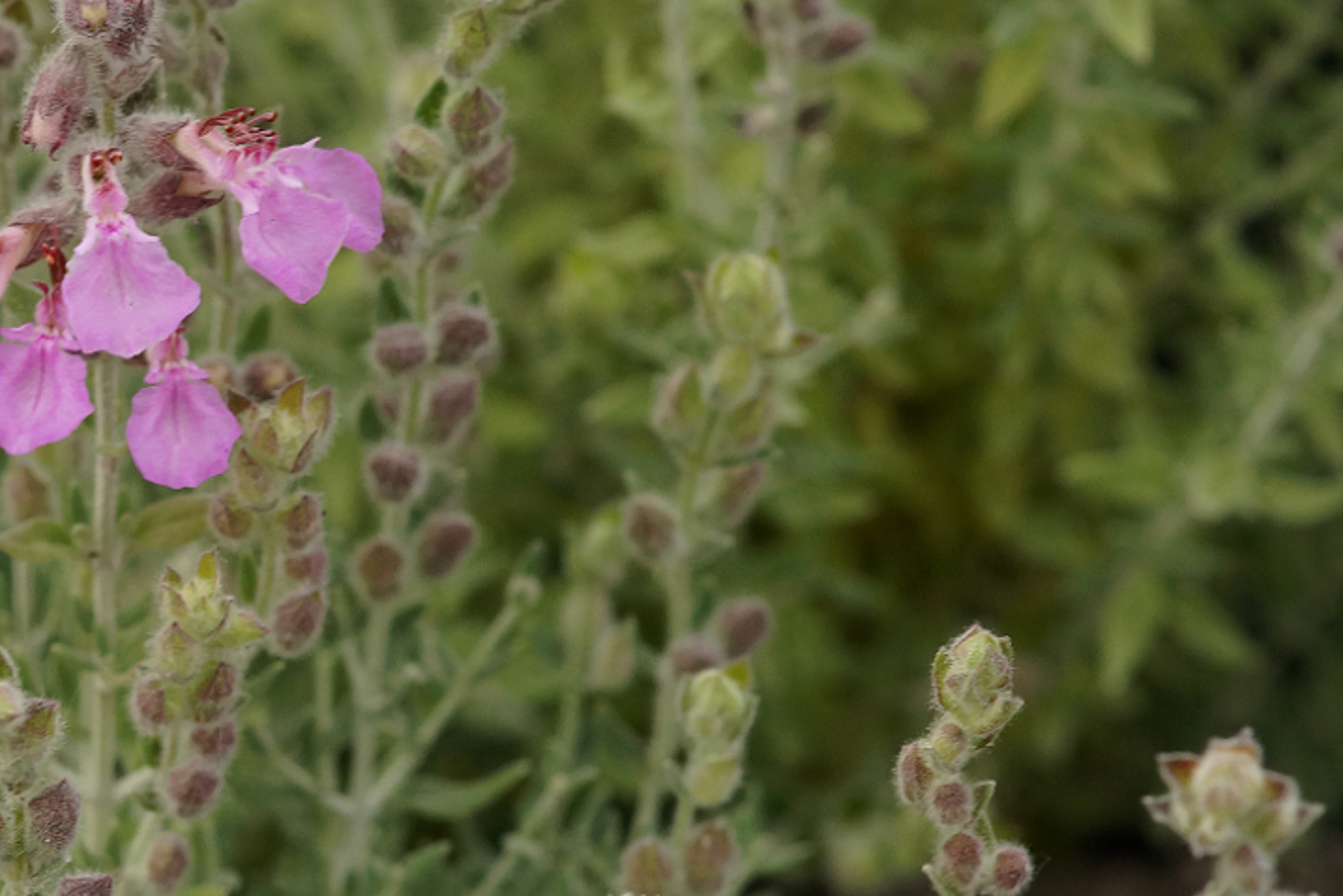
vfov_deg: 5.5
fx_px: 9363
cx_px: 238
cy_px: 497
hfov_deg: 8.2
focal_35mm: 251
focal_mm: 100
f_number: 8
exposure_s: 1/160
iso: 500
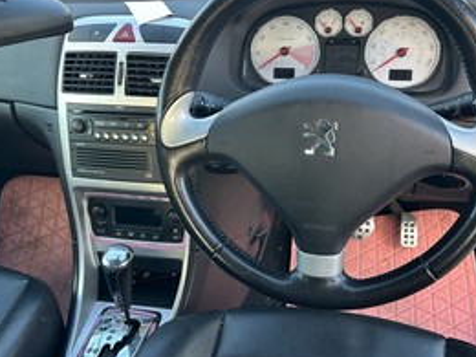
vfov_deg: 40.7
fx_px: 481
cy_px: 168
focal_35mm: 35
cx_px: 280
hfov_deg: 52.3
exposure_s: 1/121
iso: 80
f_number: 1.5
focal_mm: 5.7
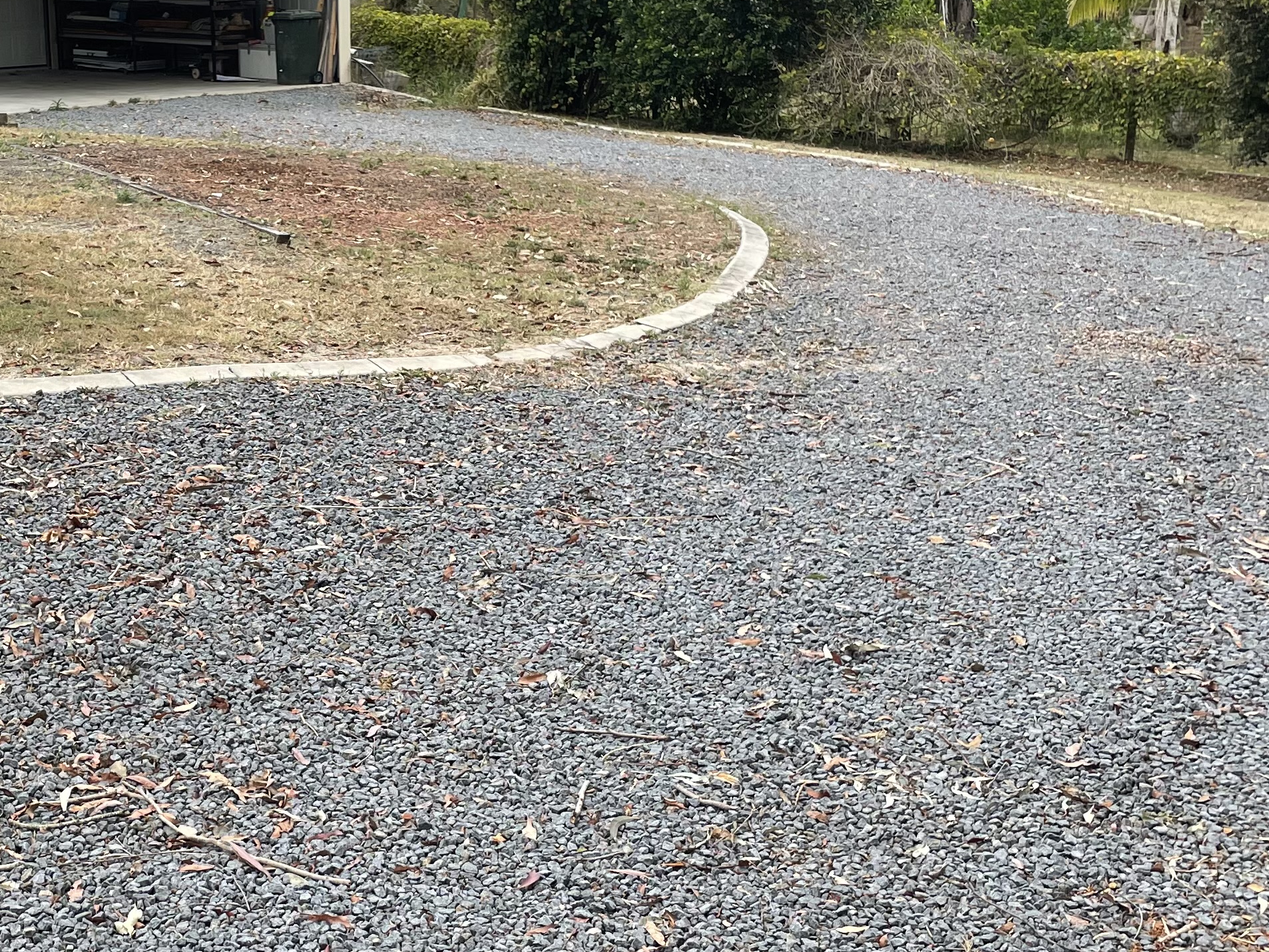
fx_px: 2017
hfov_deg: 34.1
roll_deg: +1.5
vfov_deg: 26.5
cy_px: 539
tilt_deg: -16.3
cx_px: 288
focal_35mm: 55
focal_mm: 4.2
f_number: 1.6
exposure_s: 1/785
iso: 32
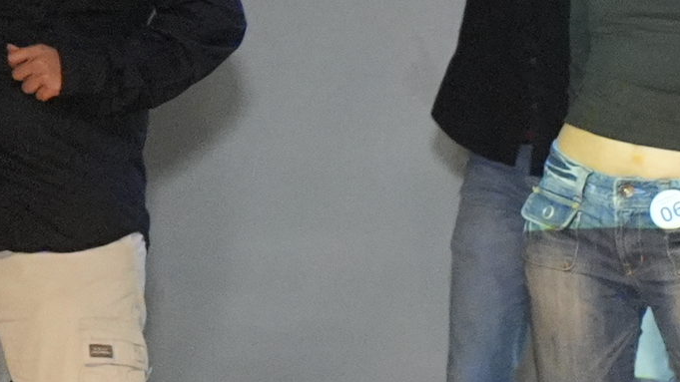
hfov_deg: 8.4
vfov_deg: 5.2
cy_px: 215
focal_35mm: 234
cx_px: 1689
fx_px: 4219
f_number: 4
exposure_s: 1/250
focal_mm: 33
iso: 4000
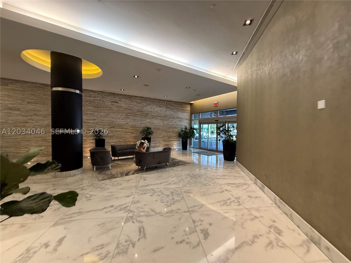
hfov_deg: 102.1
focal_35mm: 14
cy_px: 132
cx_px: 176
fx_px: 142
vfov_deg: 85.7
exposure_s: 1/60
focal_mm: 2.22
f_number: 2.2
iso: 200
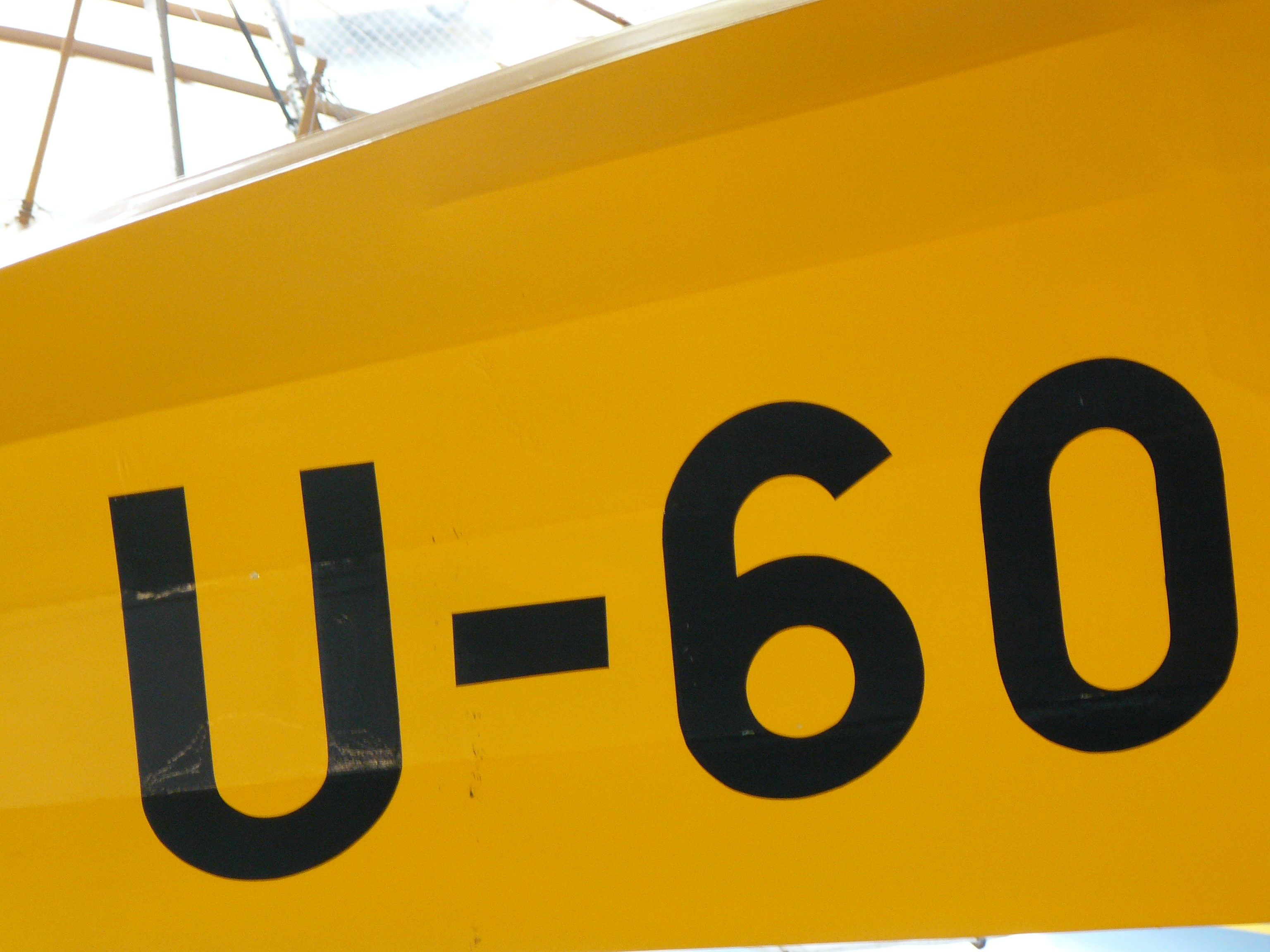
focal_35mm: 157
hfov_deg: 12.6
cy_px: 476
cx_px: 635
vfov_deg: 9.5
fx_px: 5760
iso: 200
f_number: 3.3
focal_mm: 26.2
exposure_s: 1/13
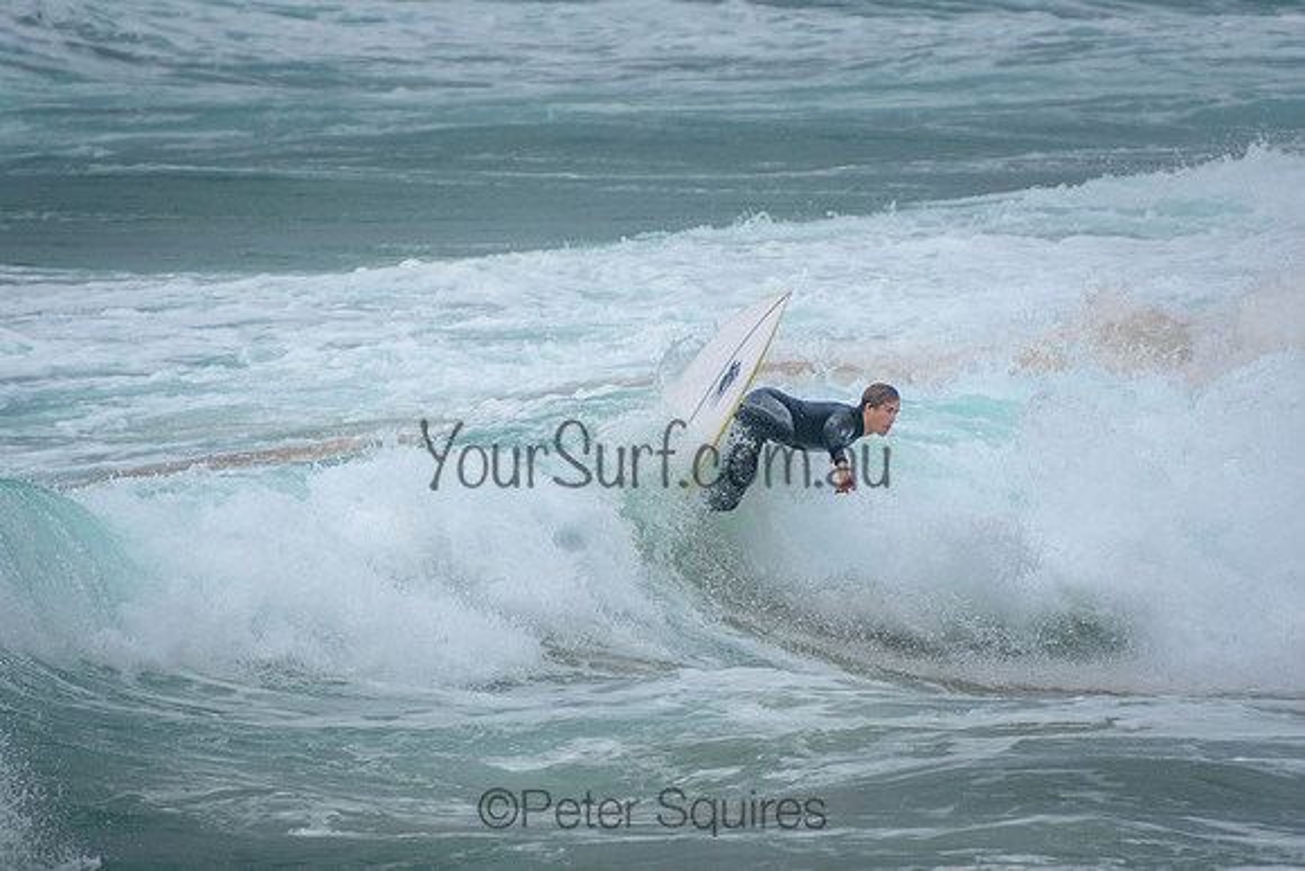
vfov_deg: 2.3
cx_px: 652
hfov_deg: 3.4
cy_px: 436
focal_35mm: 600
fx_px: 21754
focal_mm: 400
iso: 360
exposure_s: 1/2000
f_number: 5.6
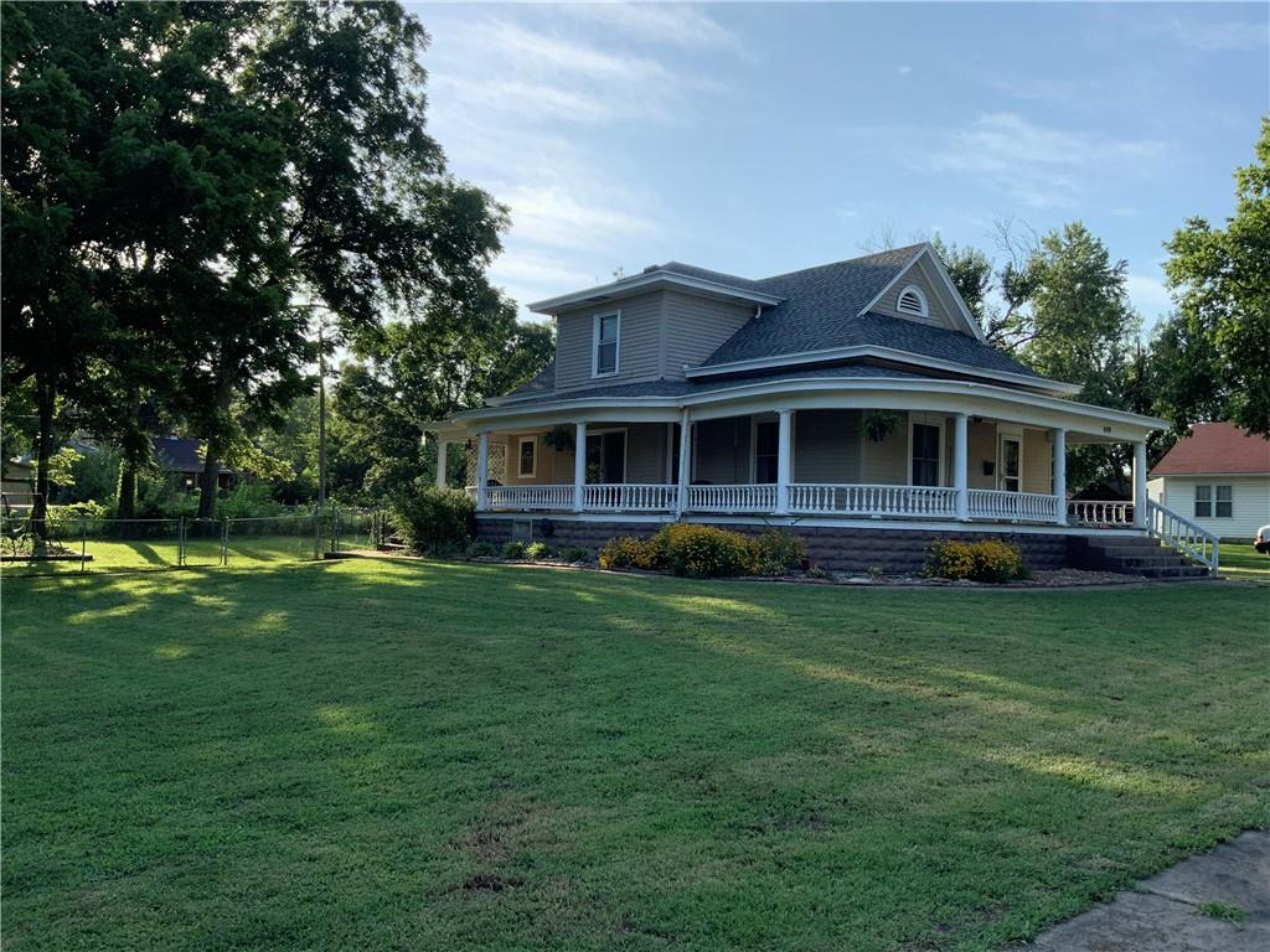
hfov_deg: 61.7
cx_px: 635
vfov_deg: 48.2
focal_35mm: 29
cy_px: 476
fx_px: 1064
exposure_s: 1/898
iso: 16
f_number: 1.8
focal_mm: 3
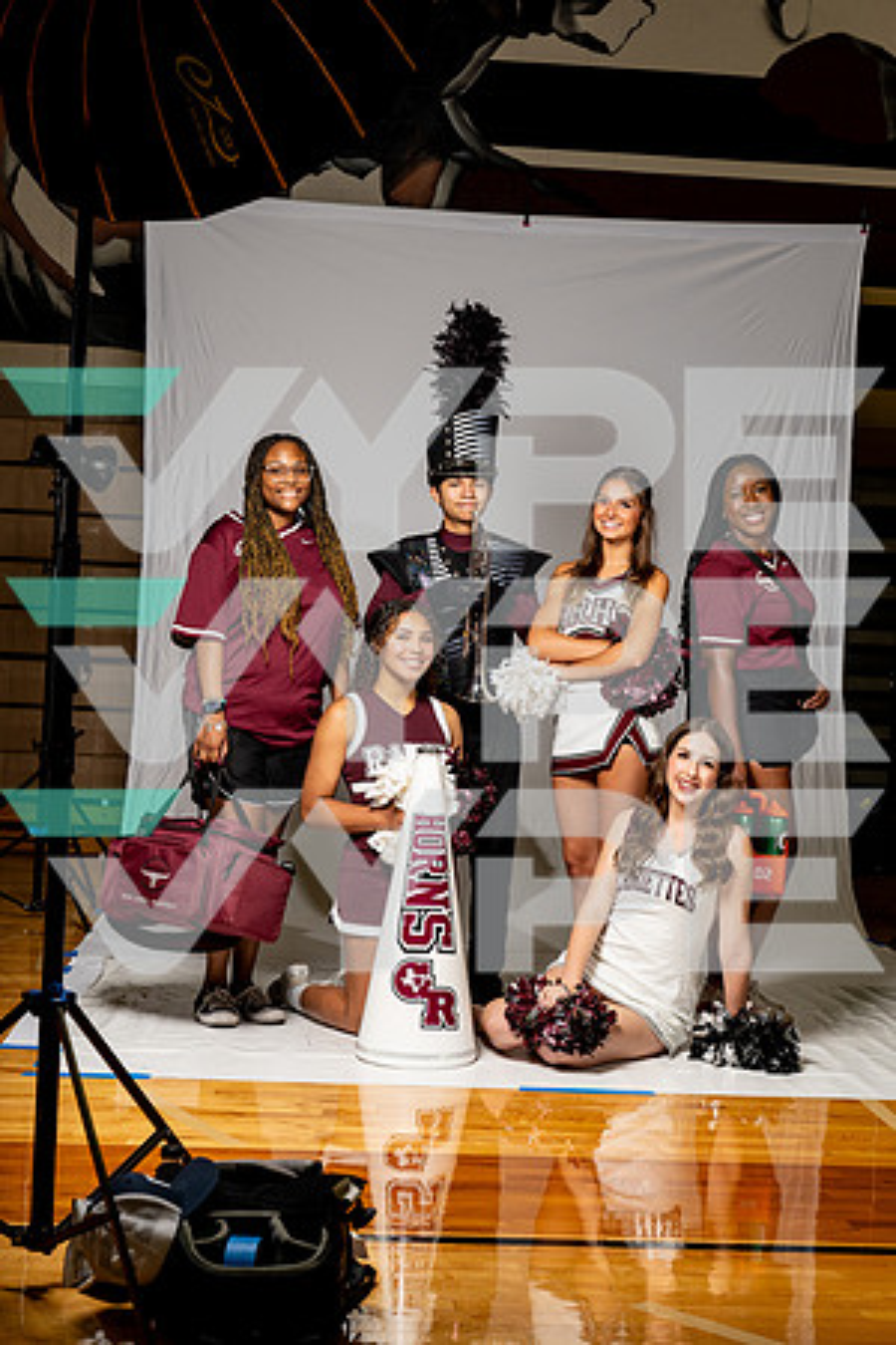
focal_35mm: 55
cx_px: 448
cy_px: 672
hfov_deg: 24.6
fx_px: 2053
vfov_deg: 36.2
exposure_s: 1/250
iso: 250
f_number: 6.3
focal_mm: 55
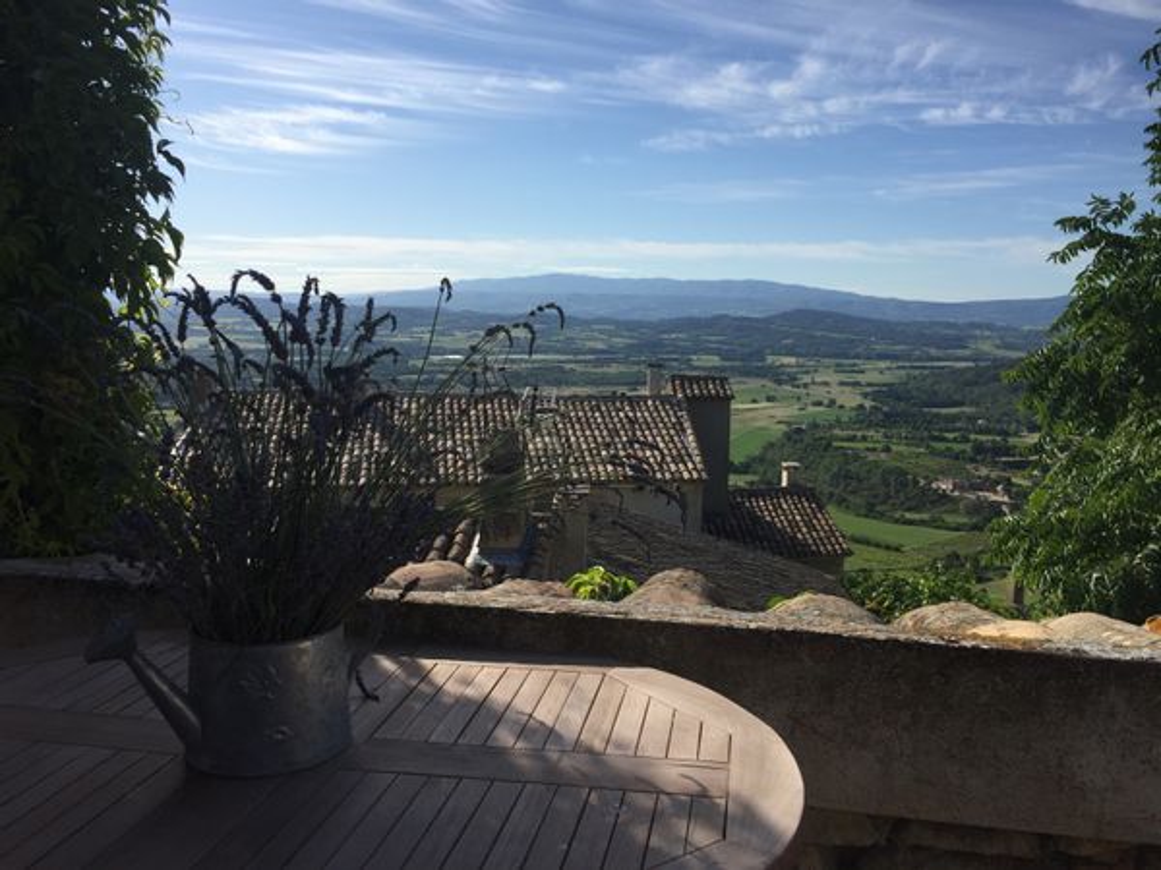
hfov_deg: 61.7
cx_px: 580
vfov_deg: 48.2
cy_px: 435
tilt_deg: -8.8
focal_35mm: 29
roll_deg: -0.9
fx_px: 973
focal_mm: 4.15
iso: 32
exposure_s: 1/3049
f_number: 2.2
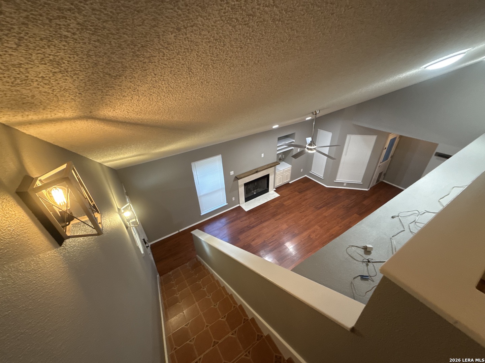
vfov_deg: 85.7
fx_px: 196
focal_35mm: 14
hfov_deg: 102.1
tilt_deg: -32.6
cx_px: 242
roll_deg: +3.2
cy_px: 182
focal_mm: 2.22
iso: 320
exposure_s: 1/60
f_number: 2.2
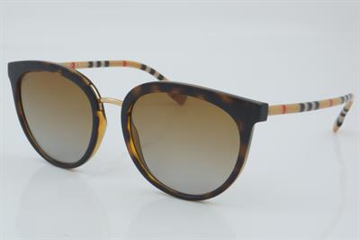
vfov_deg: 18.2
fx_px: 749
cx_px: 180
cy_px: 120
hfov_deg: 27.0
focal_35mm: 75
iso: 100
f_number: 32
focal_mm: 50
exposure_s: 1/4
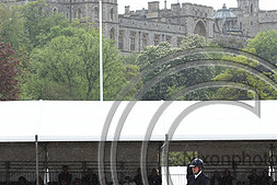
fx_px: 1763
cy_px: 144
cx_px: 199
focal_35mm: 229
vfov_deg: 6.0
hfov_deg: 9.0
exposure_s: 1/1250
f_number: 5
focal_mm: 100
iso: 400
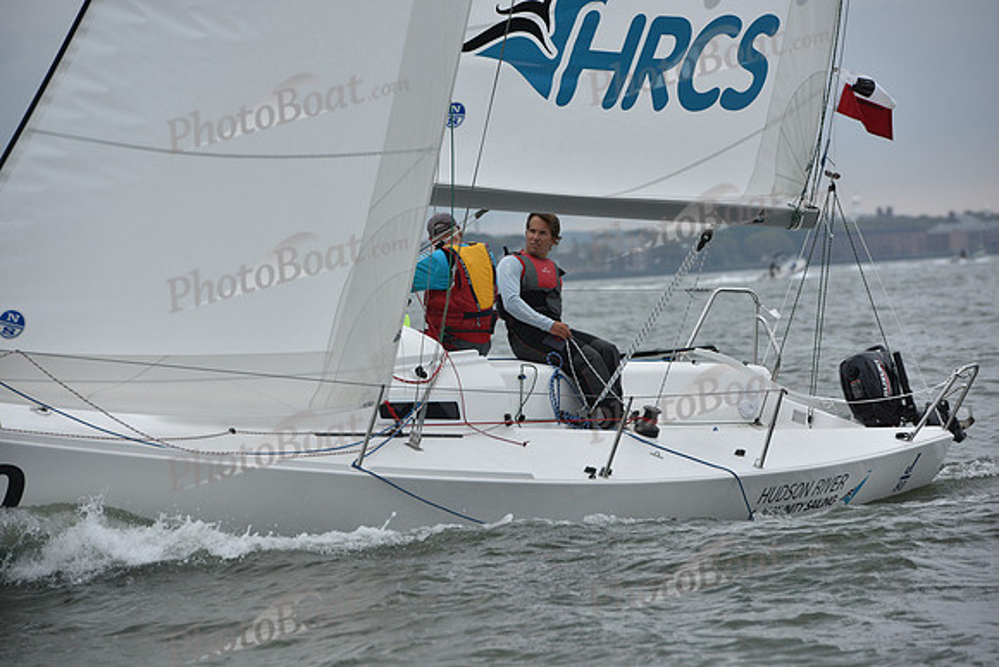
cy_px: 334
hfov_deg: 10.3
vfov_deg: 6.9
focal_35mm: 200
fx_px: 5551
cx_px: 500
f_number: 7.1
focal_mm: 200
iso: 400
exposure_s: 1/800
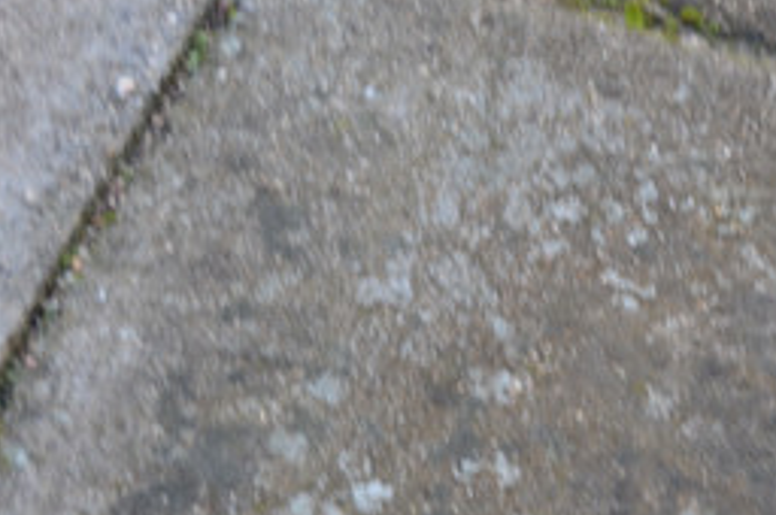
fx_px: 2841
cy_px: 492
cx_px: 655
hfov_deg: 15.4
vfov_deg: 10.3
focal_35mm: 132
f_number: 5.6
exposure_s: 1/125
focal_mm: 45
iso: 140
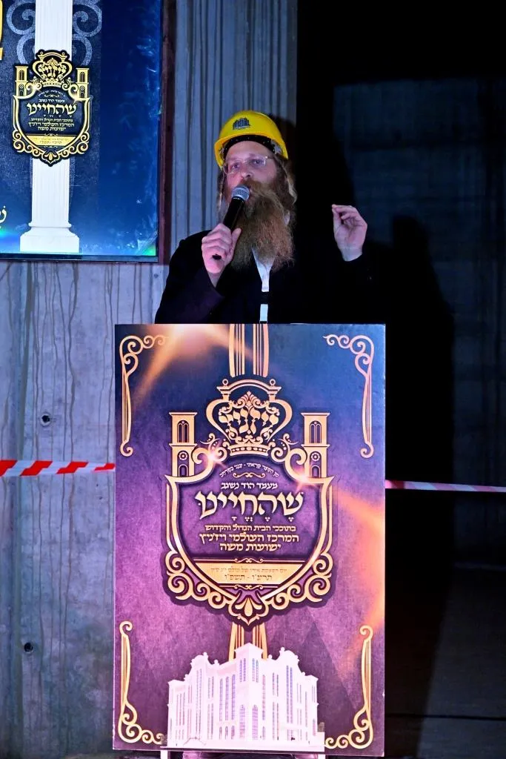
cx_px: 253
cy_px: 380
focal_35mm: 89
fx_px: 1876
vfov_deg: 22.9
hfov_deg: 15.4
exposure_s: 1/125
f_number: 4
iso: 1600
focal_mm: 89
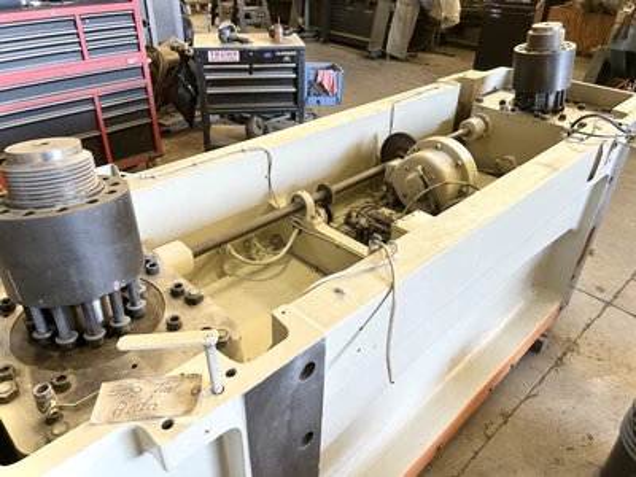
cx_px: 318
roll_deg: -0.5
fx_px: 478
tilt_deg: -32.4
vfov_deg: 53.1
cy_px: 238
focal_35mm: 26
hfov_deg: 67.3
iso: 80
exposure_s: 1/60
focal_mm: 5.7
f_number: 1.5
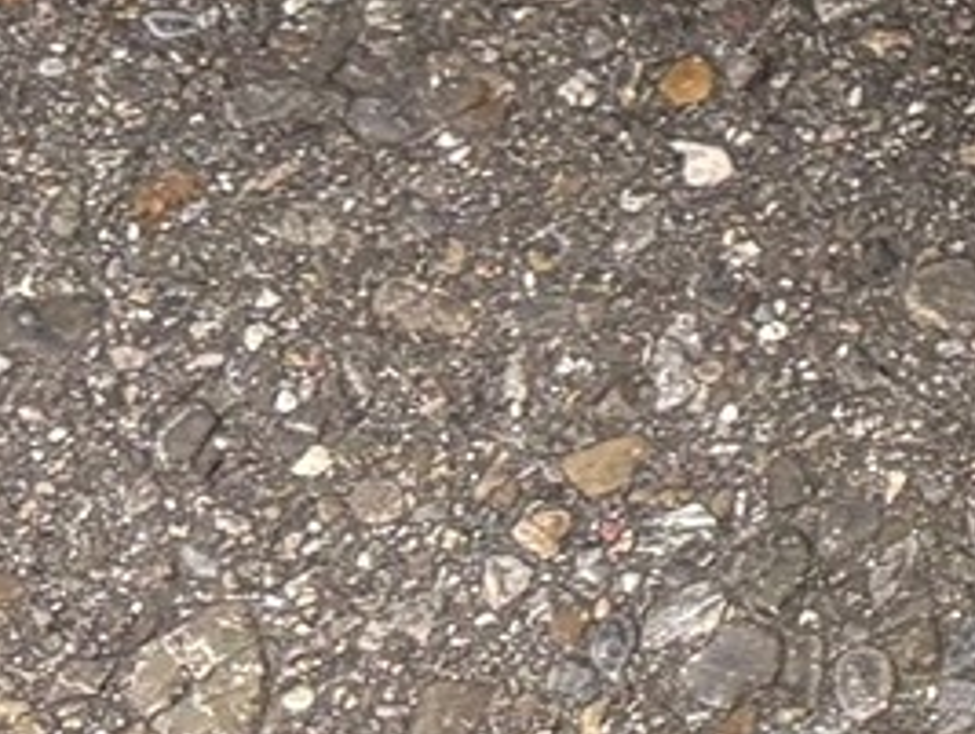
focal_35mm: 196
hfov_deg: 8.7
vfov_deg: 7.4
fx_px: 5528
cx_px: 2680
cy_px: -613
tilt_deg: -51.9
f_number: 1.6
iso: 50
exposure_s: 1/249
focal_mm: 5.96
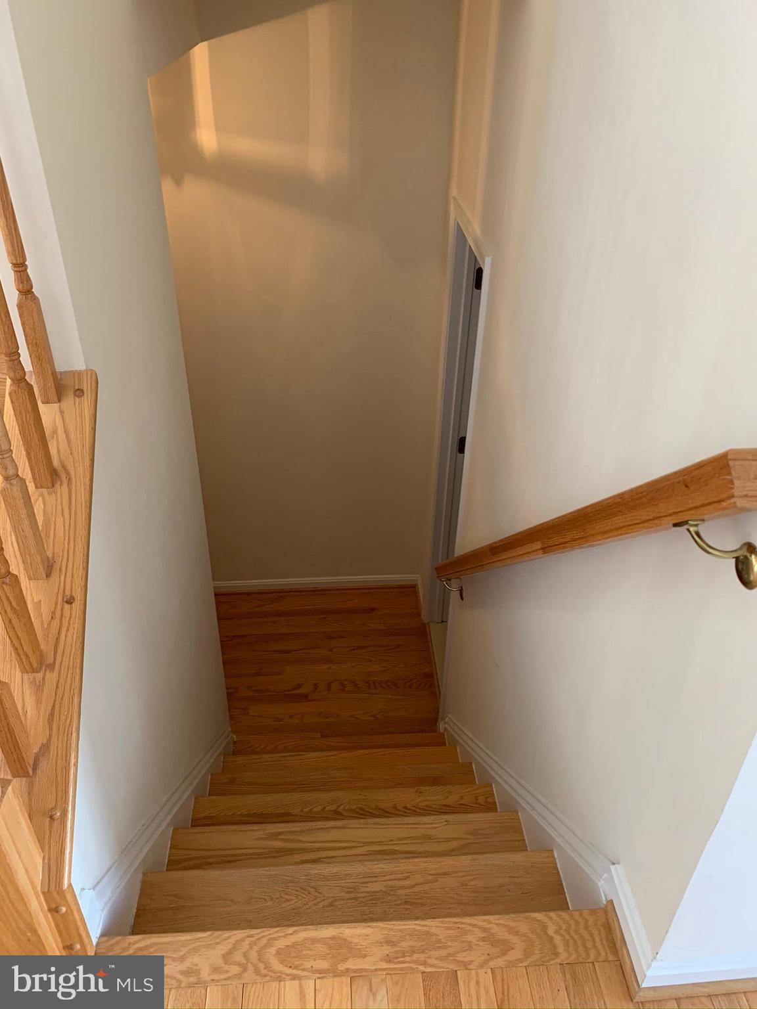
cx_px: 378
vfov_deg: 67.3
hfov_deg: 53.1
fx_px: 758
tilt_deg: -33.1
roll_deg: -1.0
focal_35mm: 26
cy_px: 504
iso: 250
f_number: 1.8
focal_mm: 4.25
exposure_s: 1/60
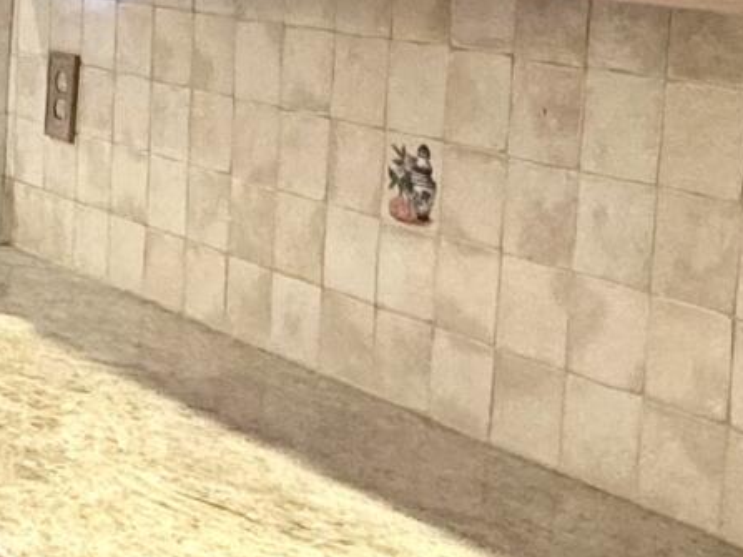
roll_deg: -1.1
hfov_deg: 18.5
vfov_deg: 15.7
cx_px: -361
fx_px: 2017
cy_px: 155
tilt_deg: -9.3
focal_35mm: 94
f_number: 2.2
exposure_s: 1/60
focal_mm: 2.22
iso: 250
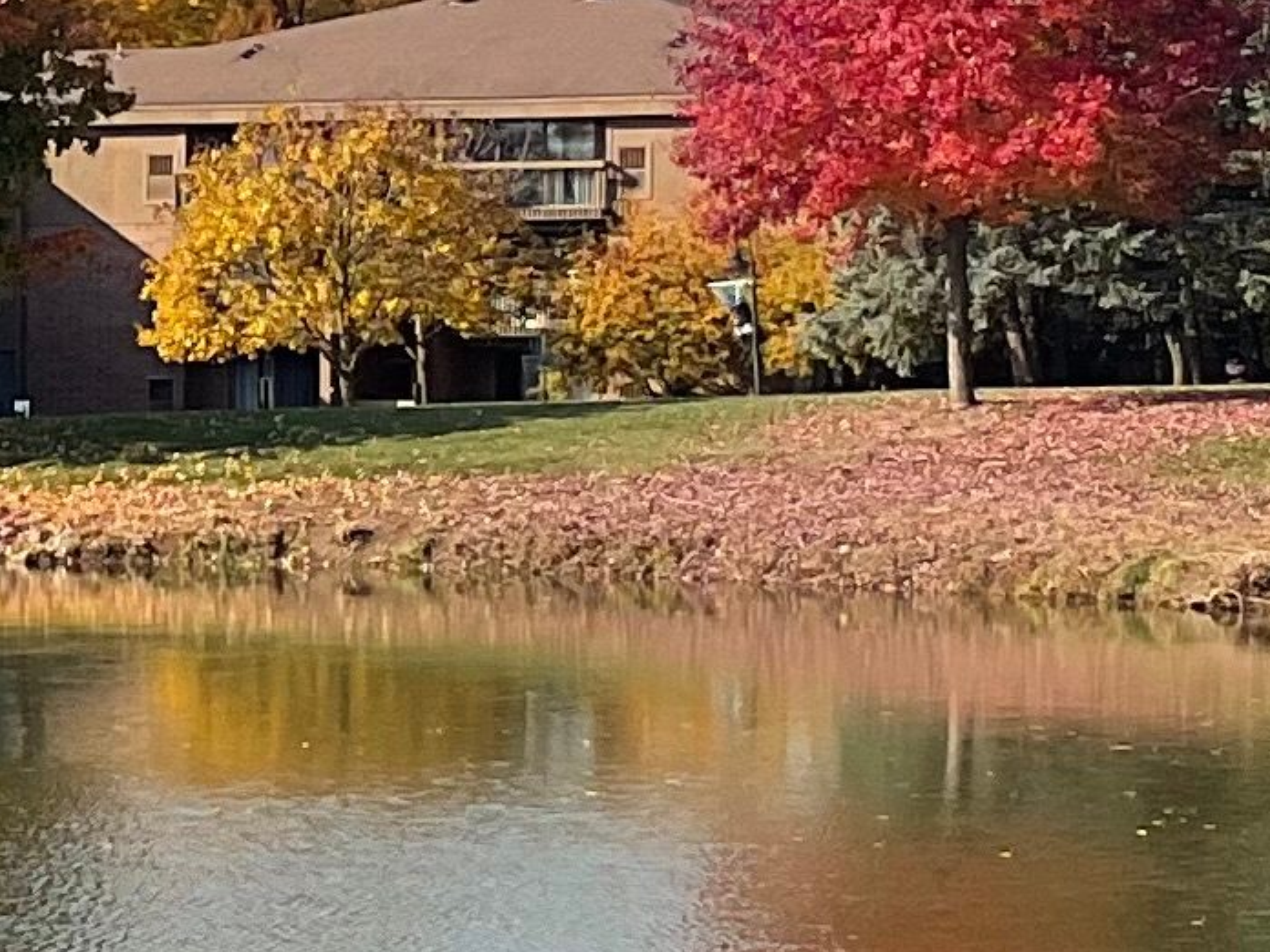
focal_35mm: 168
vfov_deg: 8.8
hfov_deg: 11.5
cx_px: -235
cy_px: 419
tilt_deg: -1.0
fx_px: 6164
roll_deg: -0.5
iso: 16
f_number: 1.8
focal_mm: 3
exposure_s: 1/1490
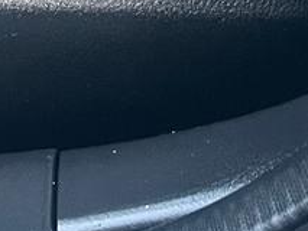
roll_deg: -1.0
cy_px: -212
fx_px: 1389
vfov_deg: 9.0
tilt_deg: -20.8
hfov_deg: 12.3
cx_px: -98
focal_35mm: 156
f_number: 1.6
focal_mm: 5.1
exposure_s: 1/43
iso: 500
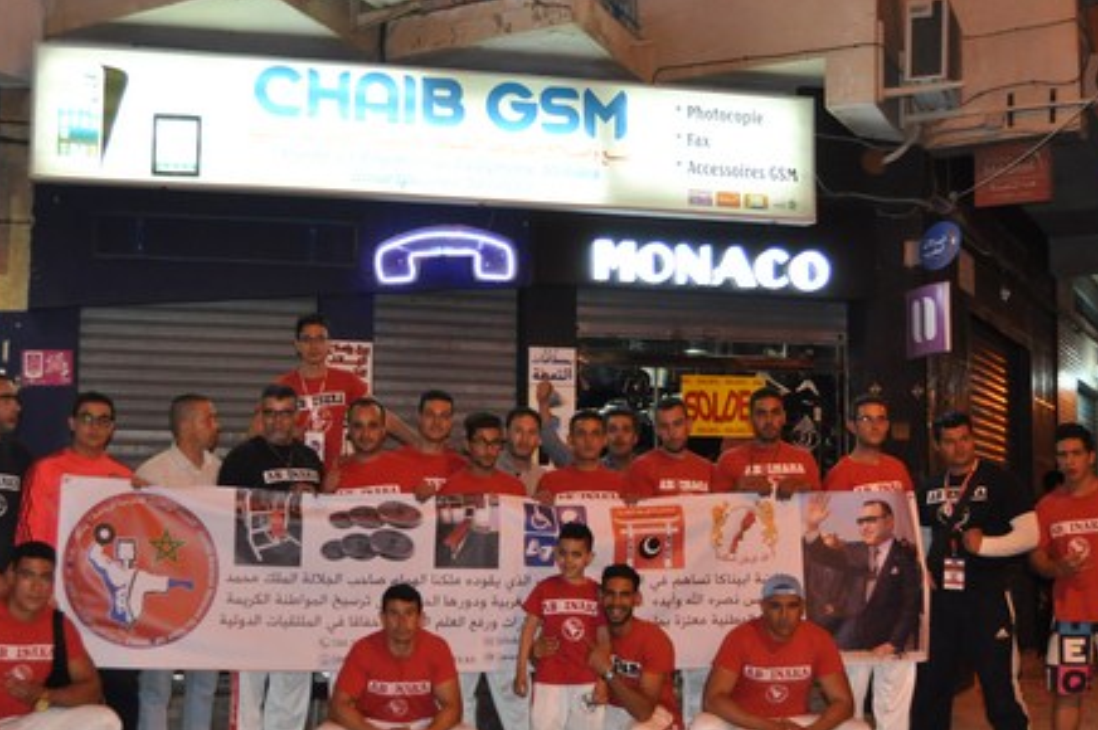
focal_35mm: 44
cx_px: 410
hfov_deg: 44.2
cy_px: 442
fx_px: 1341
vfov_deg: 30.4
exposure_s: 1/60
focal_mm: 20
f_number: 3.5
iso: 800
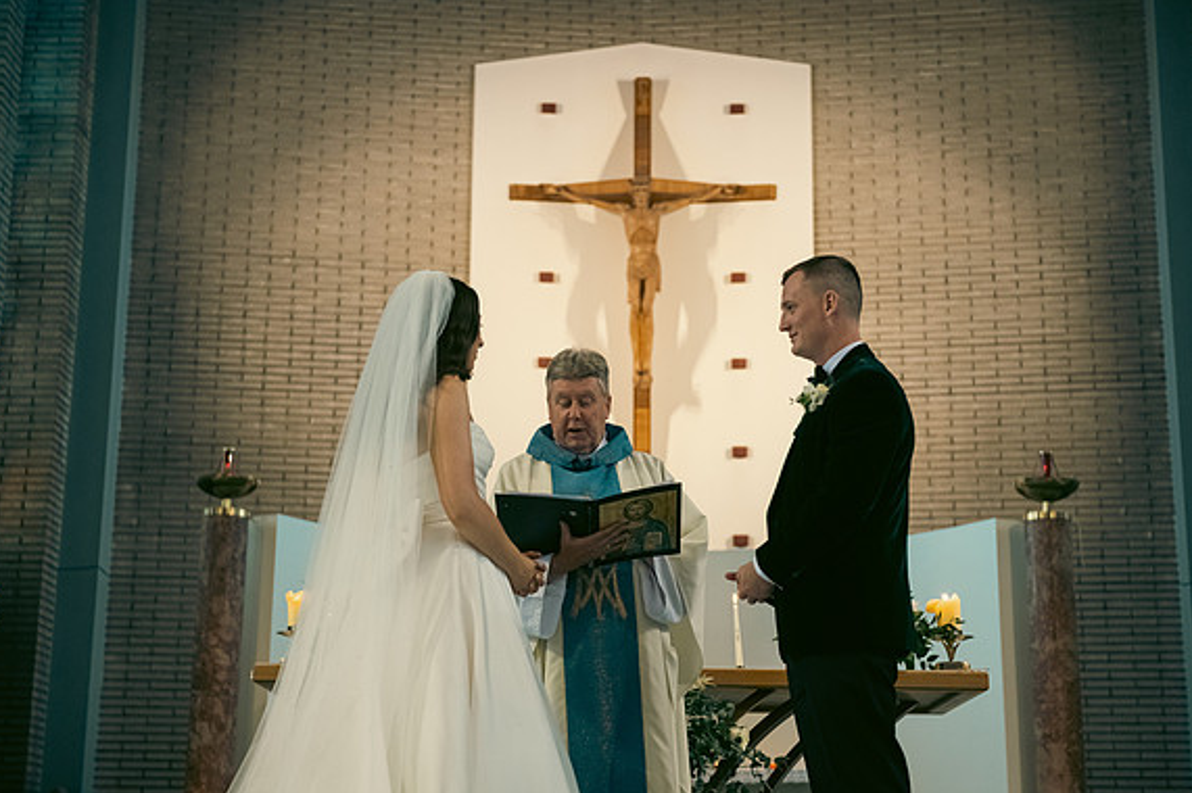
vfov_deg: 22.2
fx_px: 2019
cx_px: 593
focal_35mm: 61
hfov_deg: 32.9
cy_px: 402
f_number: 3.5
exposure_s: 1/160
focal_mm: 60
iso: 1000
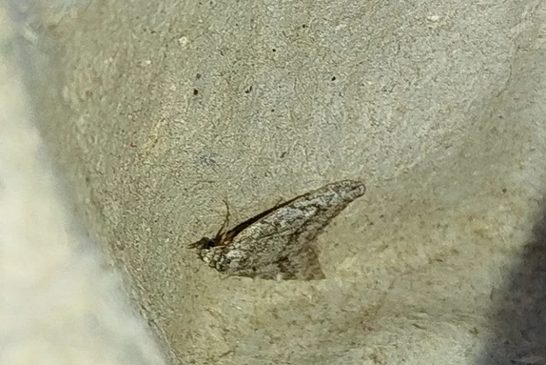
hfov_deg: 14.9
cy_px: 205
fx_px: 2093
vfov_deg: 9.9
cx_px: 300
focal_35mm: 138
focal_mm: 5.31
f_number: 1.7
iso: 64
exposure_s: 1/50
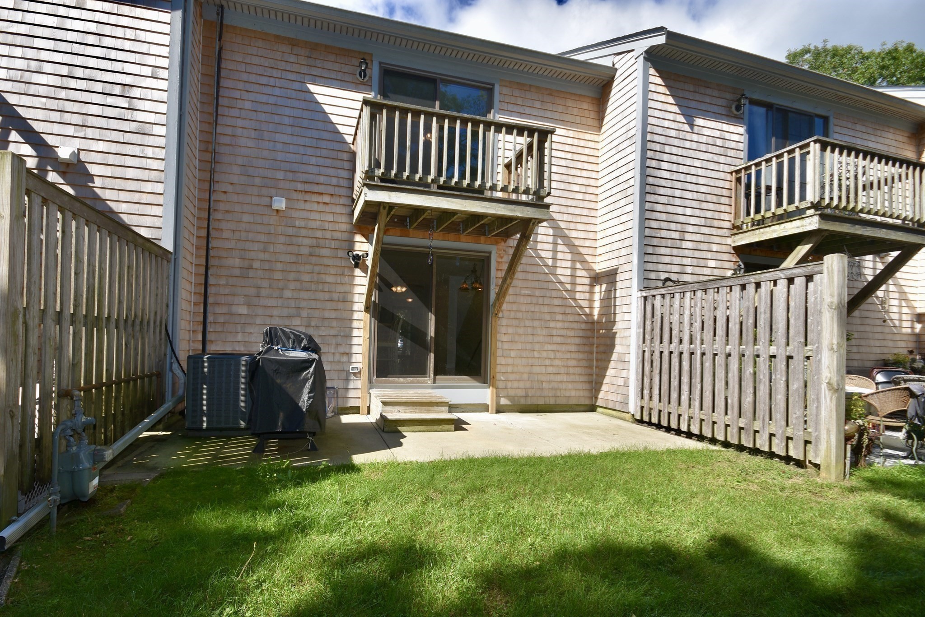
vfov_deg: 77.4
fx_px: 386
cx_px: 462
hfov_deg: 100.4
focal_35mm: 15
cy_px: 308
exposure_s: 1/200
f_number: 7.1
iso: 100
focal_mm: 10
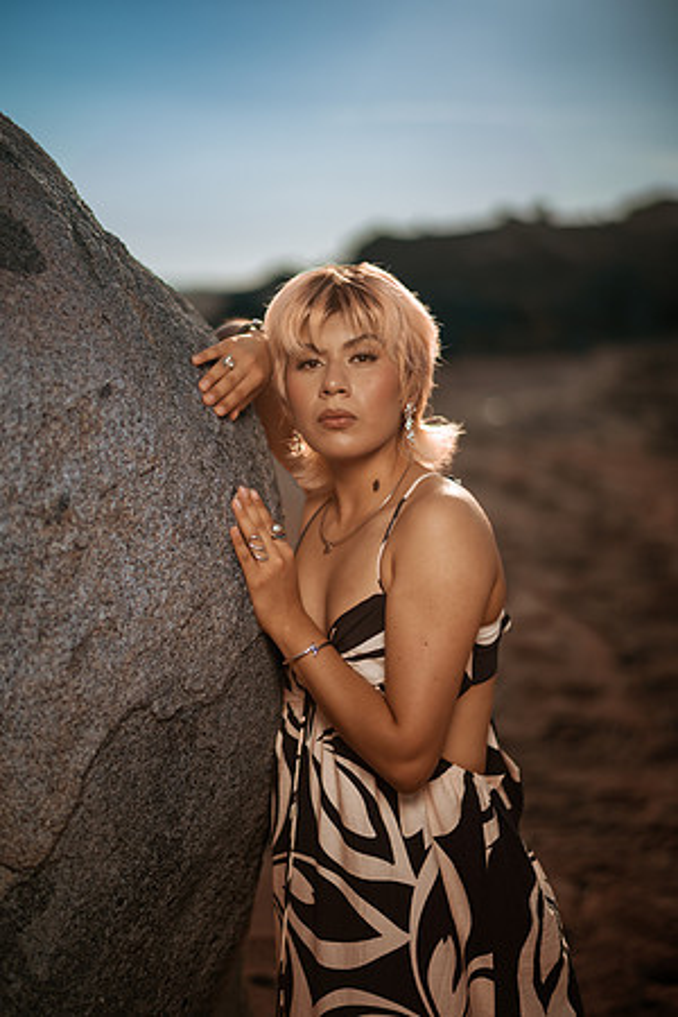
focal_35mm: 58
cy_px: 508
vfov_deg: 34.5
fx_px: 1638
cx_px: 339
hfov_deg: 23.4
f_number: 1.4
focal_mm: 58
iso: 50
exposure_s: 1/8000
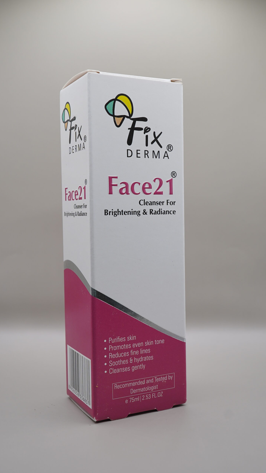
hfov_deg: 31.2
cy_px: 238
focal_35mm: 38
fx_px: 477
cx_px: 129
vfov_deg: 52.8
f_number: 6.3
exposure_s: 1/80
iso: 200
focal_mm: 24
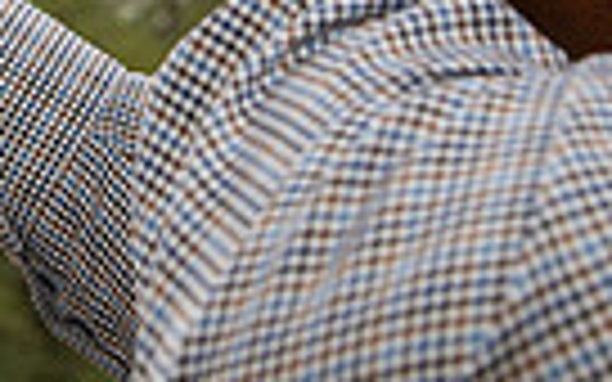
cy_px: -153
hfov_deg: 10.7
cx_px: 135
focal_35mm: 196
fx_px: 3269
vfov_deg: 6.6
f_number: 6.3
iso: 320
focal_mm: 45
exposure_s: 1/250
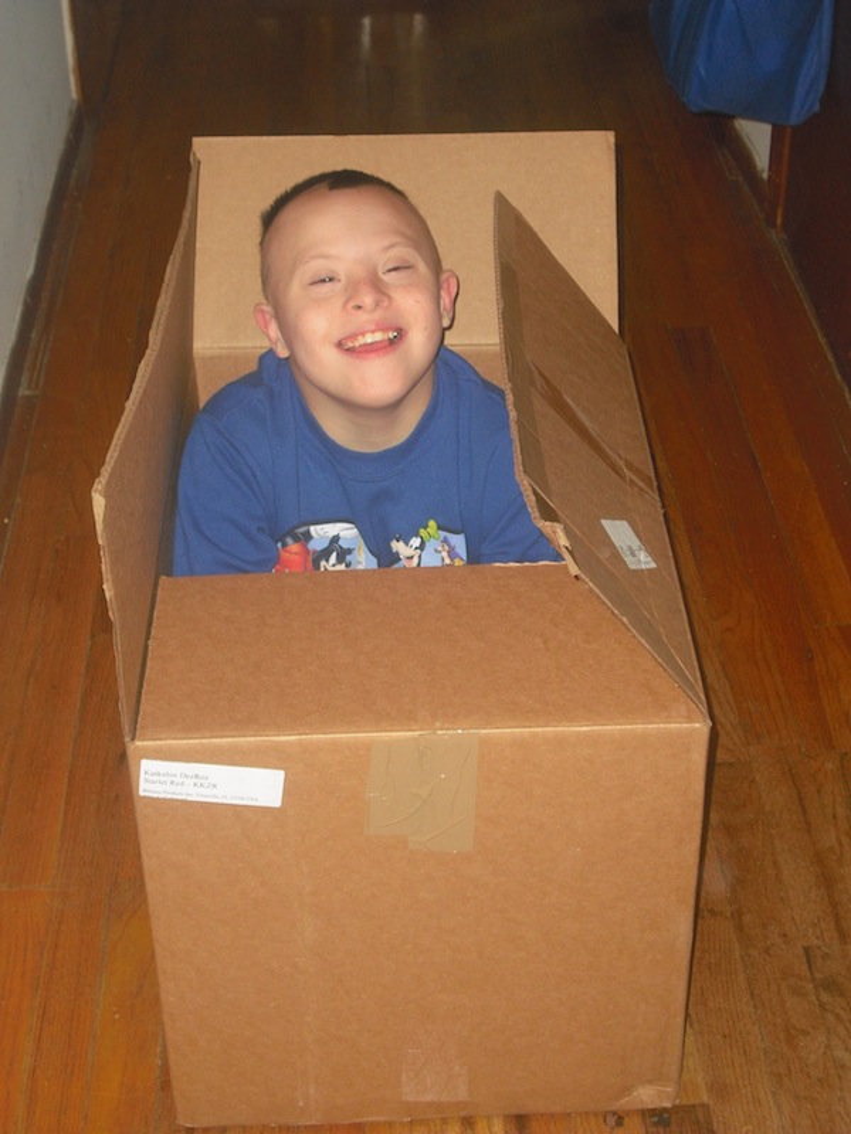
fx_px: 1803
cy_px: 567
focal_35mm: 55
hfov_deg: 26.6
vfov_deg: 34.9
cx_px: 426
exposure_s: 1/60
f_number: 3.4
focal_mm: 9
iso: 200
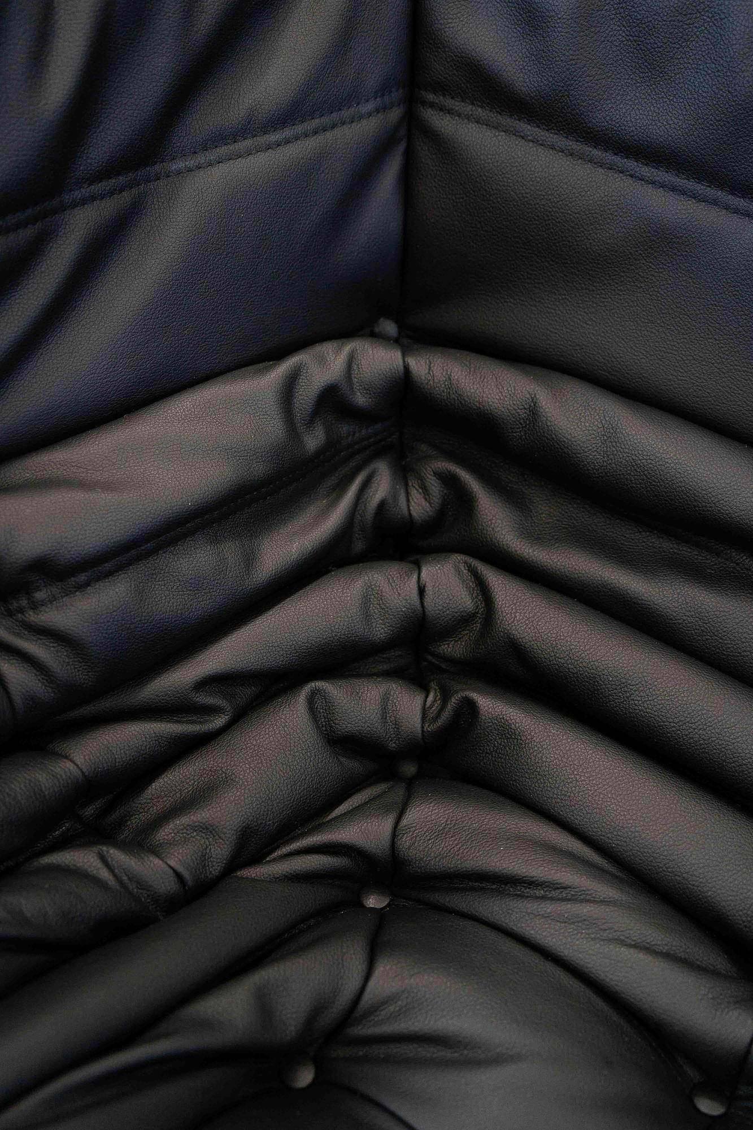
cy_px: 565
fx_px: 1098
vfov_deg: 54.4
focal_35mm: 35
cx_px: 376
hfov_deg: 37.8
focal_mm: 35
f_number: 3.2
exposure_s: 1/100
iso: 500
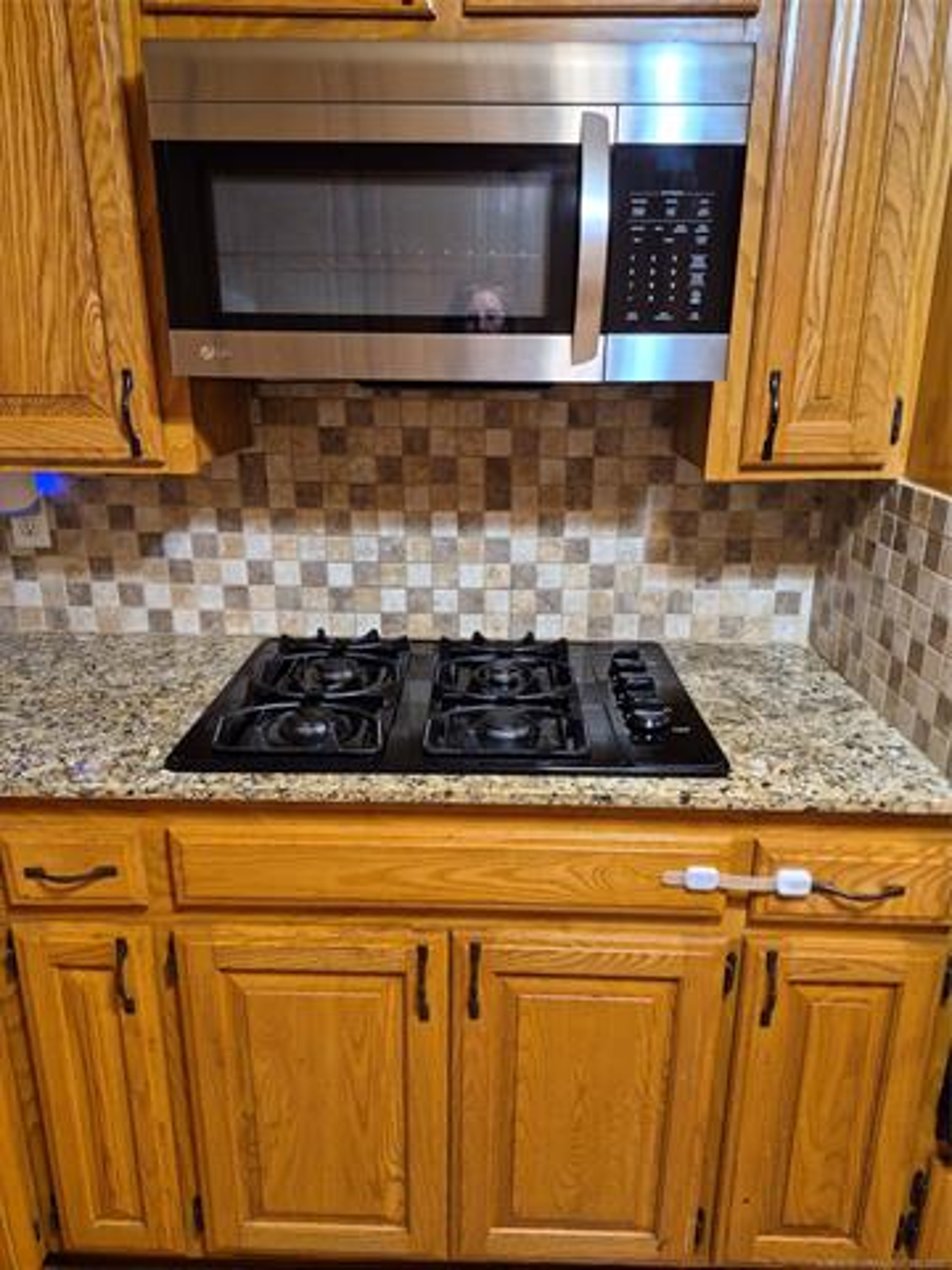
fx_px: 843
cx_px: 476
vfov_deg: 73.9
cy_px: 635
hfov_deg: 58.9
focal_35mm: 23
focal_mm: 5.4
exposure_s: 1/120
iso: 640
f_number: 1.8
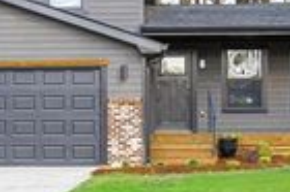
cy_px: 121
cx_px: 31
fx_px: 861
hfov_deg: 18.8
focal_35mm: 107
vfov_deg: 12.8
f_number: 5.6
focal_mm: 20
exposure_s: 1/125
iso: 400
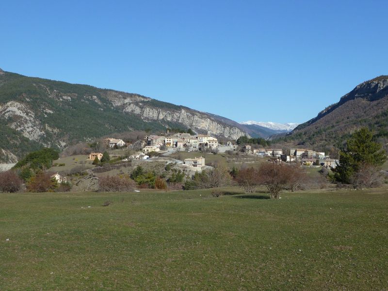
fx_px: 538
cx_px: 194
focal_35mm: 48
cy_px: 146
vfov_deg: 30.3
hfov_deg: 39.7
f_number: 5.6
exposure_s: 1/400
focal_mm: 7.9
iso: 80
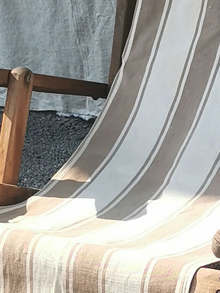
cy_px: 159
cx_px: 194
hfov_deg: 8.6
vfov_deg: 11.4
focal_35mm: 173
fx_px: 1466
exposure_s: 1/991
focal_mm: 5.58
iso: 50
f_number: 1.8
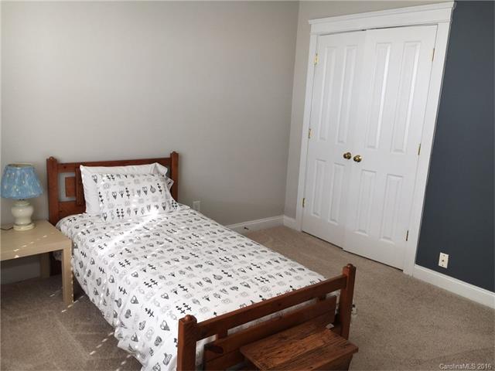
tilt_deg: -12.9
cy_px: 186
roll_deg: -3.0
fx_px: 415
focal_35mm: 29
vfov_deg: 48.2
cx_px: 248
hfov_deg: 61.7
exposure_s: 1/60
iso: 25
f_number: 2.2
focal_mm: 4.15
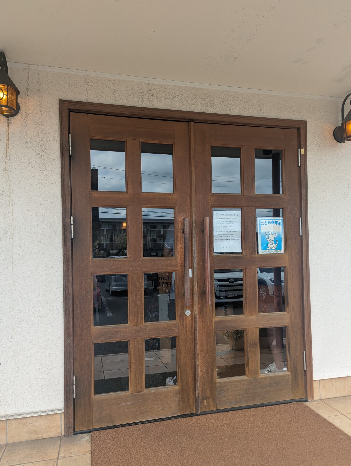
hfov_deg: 53.2
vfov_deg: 67.2
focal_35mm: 26
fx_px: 351
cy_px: 245
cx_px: 184
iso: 45
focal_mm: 6.81
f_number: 1.85
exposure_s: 1/666
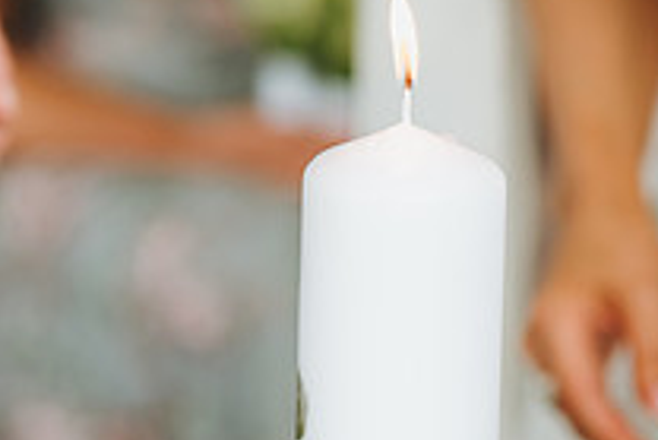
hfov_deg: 8.7
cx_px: 408
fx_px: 4335
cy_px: 84
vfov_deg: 5.8
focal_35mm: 237
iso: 320
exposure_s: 1/200
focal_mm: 85
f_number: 2.8
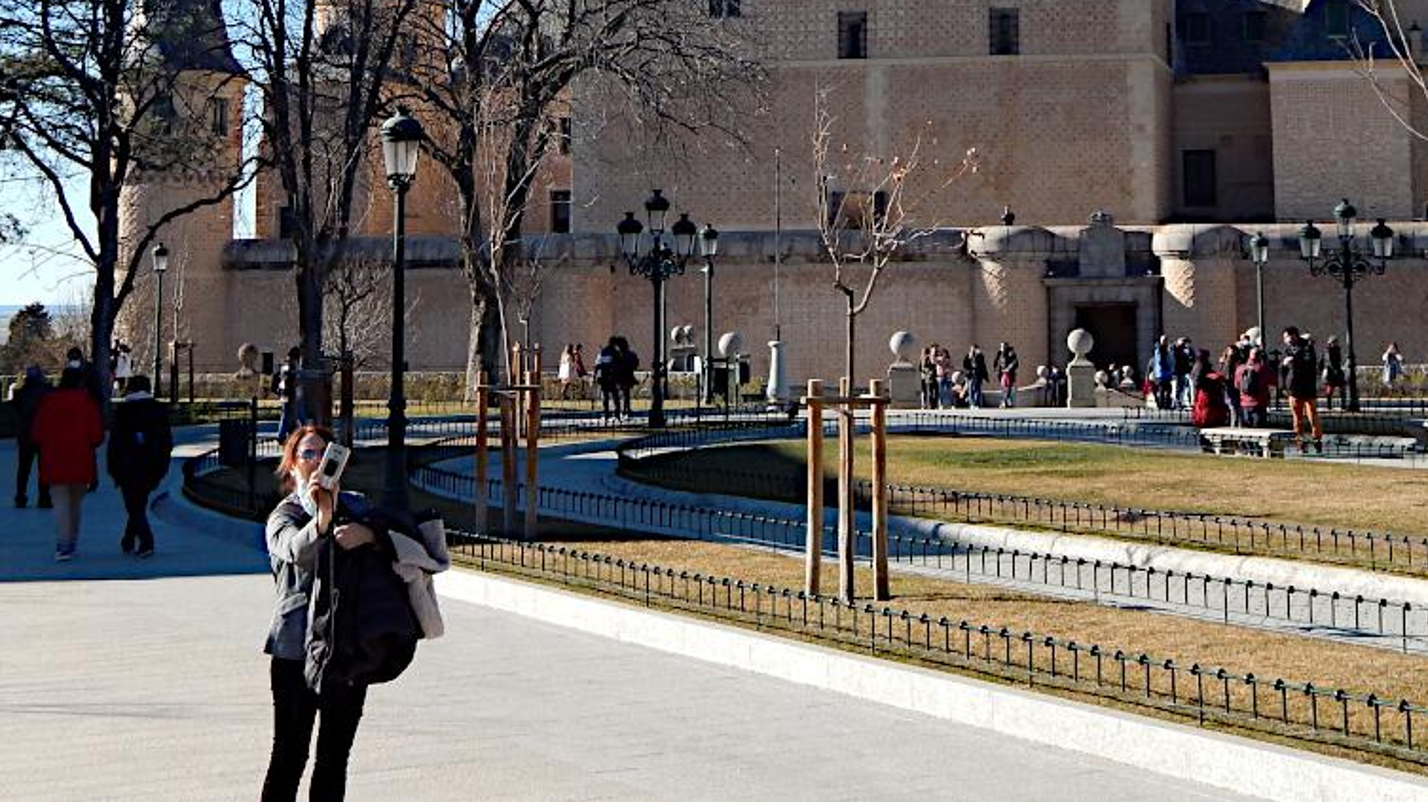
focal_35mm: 66
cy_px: -49
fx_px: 2498
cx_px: 800
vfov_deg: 17.7
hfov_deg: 31.9
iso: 125
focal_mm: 6.8
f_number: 3.4
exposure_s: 1/800
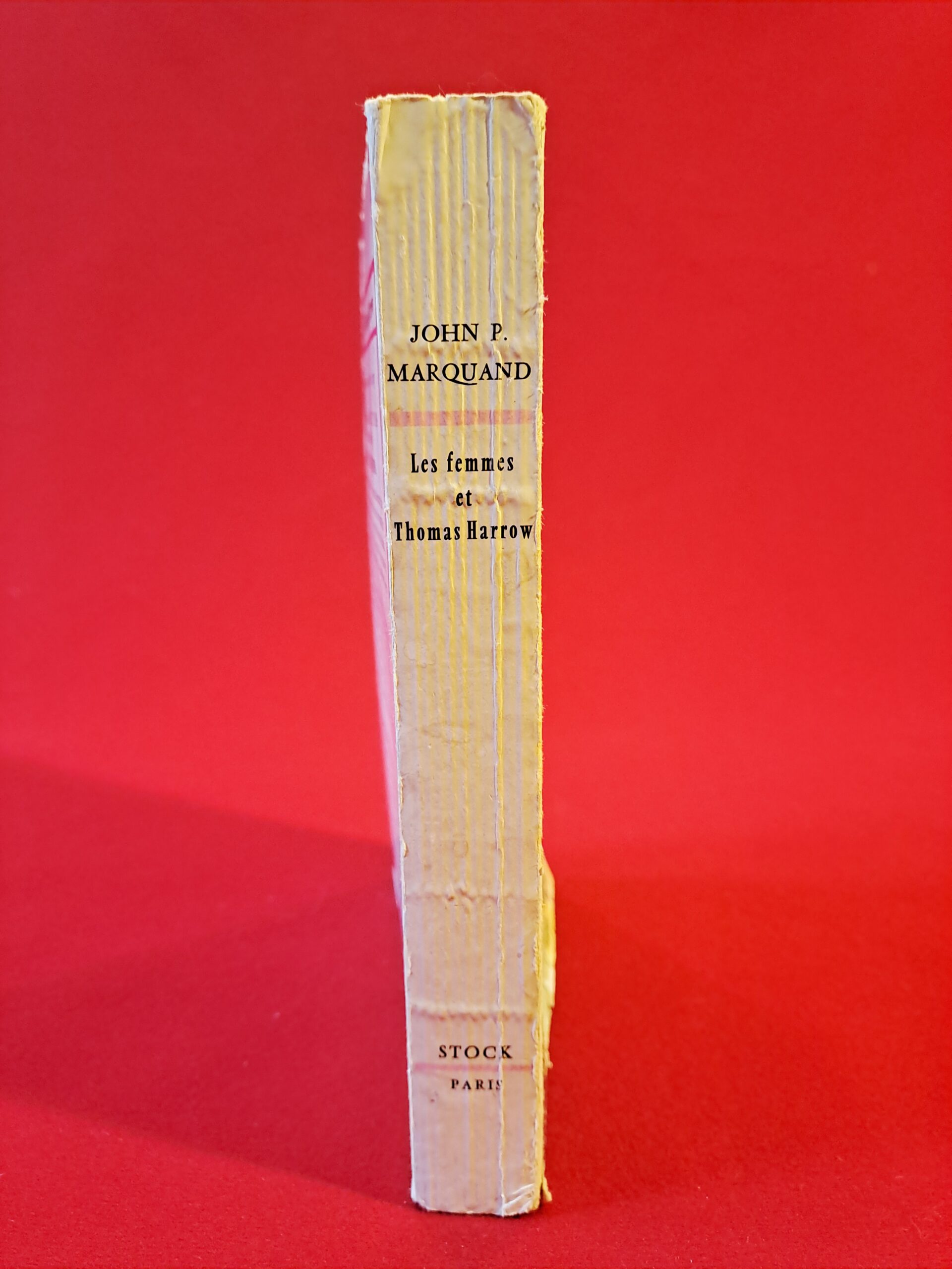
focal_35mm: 25
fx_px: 917
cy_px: 634
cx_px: 476
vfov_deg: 69.4
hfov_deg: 54.9
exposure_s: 1/25
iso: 400
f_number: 1.8
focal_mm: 4.65
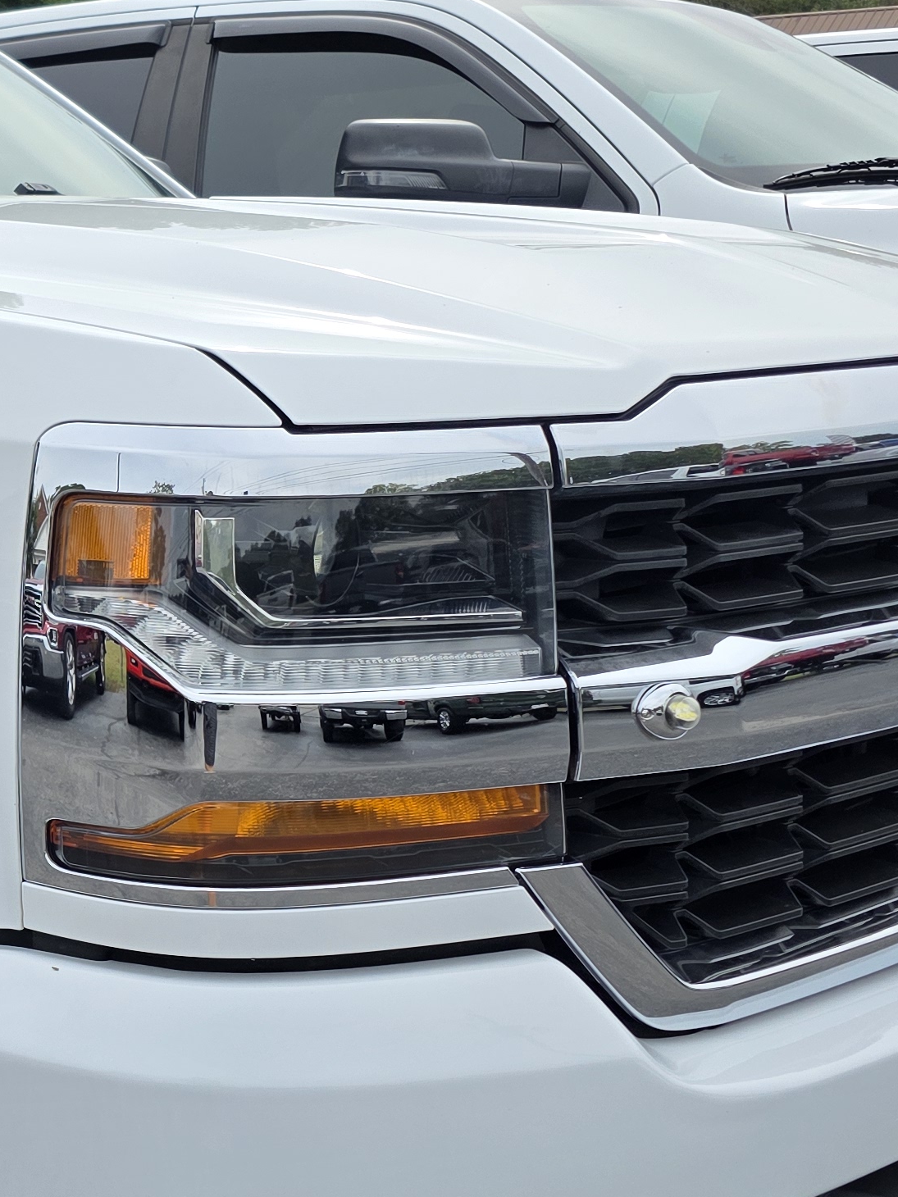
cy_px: 555
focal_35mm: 63
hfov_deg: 20.9
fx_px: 2179
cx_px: -317
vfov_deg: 30.7
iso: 80
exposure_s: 1/3972
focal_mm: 6.3
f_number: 1.7
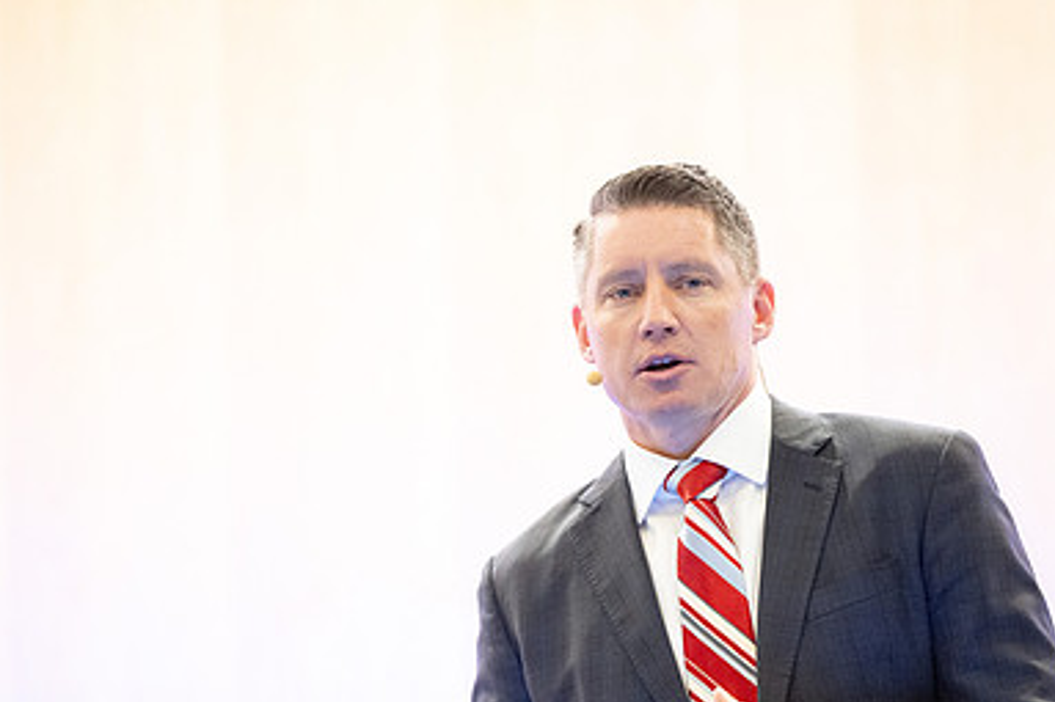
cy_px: 508
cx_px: 479
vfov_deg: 5.5
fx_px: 7323
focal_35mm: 250
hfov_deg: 8.2
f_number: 2.8
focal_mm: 165
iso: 8000
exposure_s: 1/500
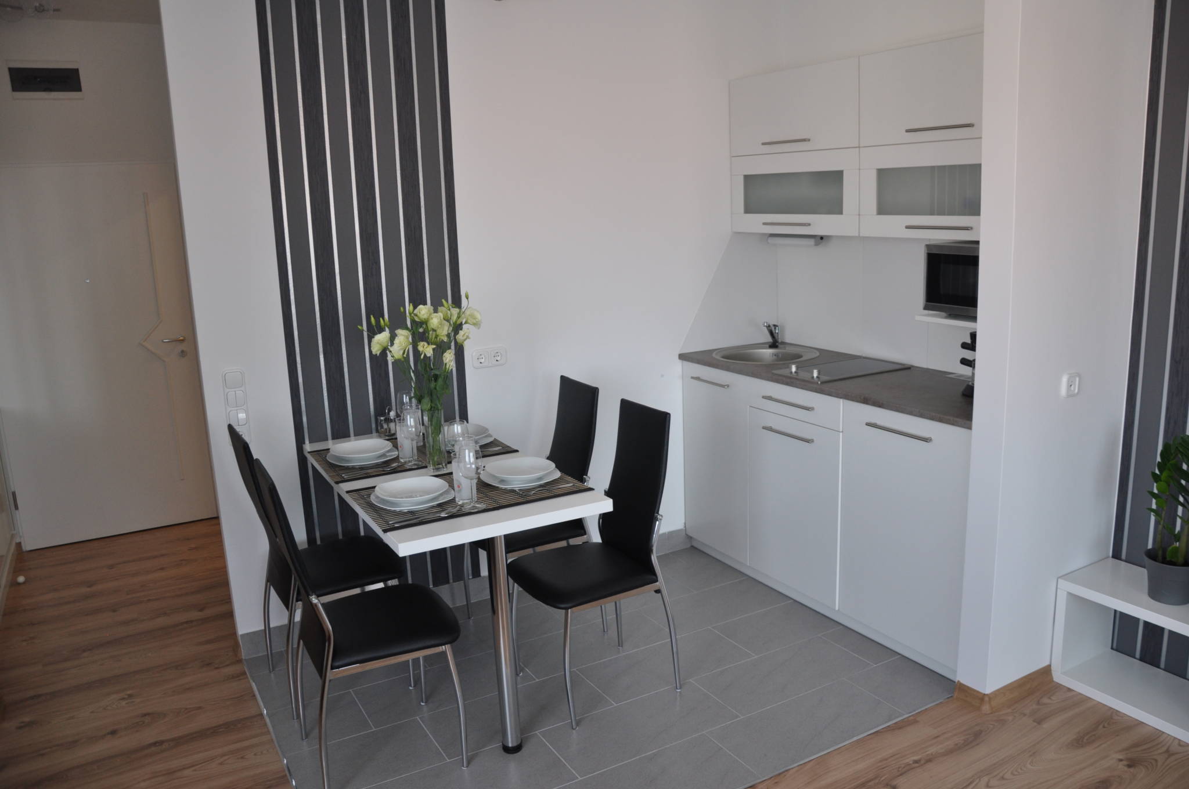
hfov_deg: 67.4
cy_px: 394
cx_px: 594
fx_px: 891
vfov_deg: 47.8
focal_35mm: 27
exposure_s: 1/50
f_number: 3.5
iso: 400
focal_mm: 18
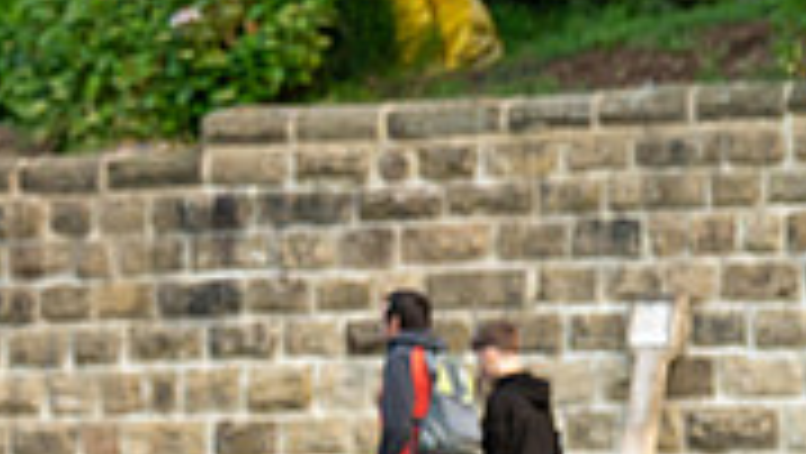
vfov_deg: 3.4
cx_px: -378
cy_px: -97
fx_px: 7614
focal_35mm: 356
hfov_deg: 6.0
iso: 1250
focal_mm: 105
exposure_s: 1/1000
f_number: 2.8
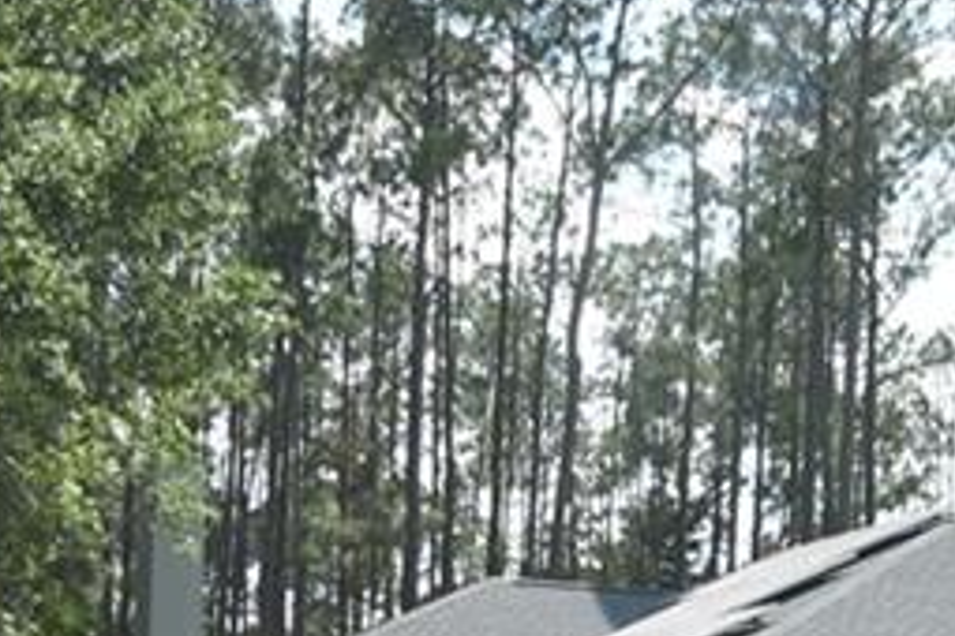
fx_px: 2493
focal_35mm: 94
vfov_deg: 13.6
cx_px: 603
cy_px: 980
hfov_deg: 21.6
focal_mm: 10
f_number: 6.3
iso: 100
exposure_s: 1/160
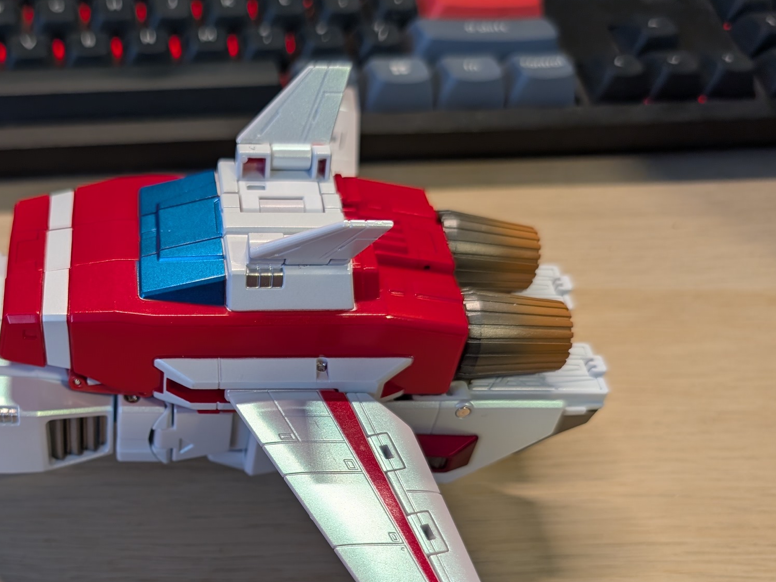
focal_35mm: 41
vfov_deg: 34.2
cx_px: 183
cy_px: 457
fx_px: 919
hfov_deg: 44.1
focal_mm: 6.9
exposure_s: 1/30.2
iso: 46
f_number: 1.68
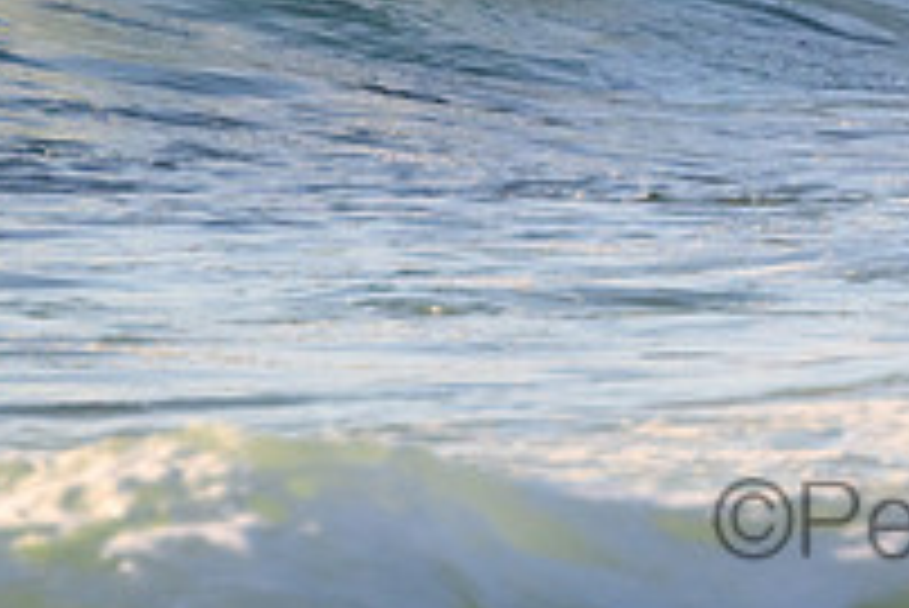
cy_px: -227
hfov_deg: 0.9
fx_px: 58140
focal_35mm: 2301
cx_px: 1062
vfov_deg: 0.6
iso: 1600
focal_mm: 800
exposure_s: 1/2000
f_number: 11
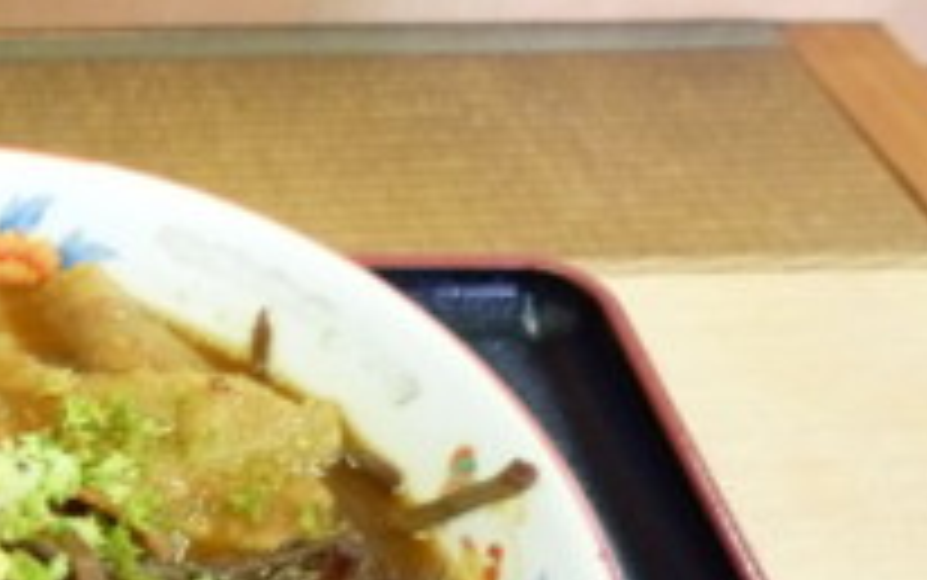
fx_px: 1466
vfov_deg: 21.6
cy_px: 589
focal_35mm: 58
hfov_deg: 31.8
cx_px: -40
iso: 400
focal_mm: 4.5
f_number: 2.8
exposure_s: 1/15
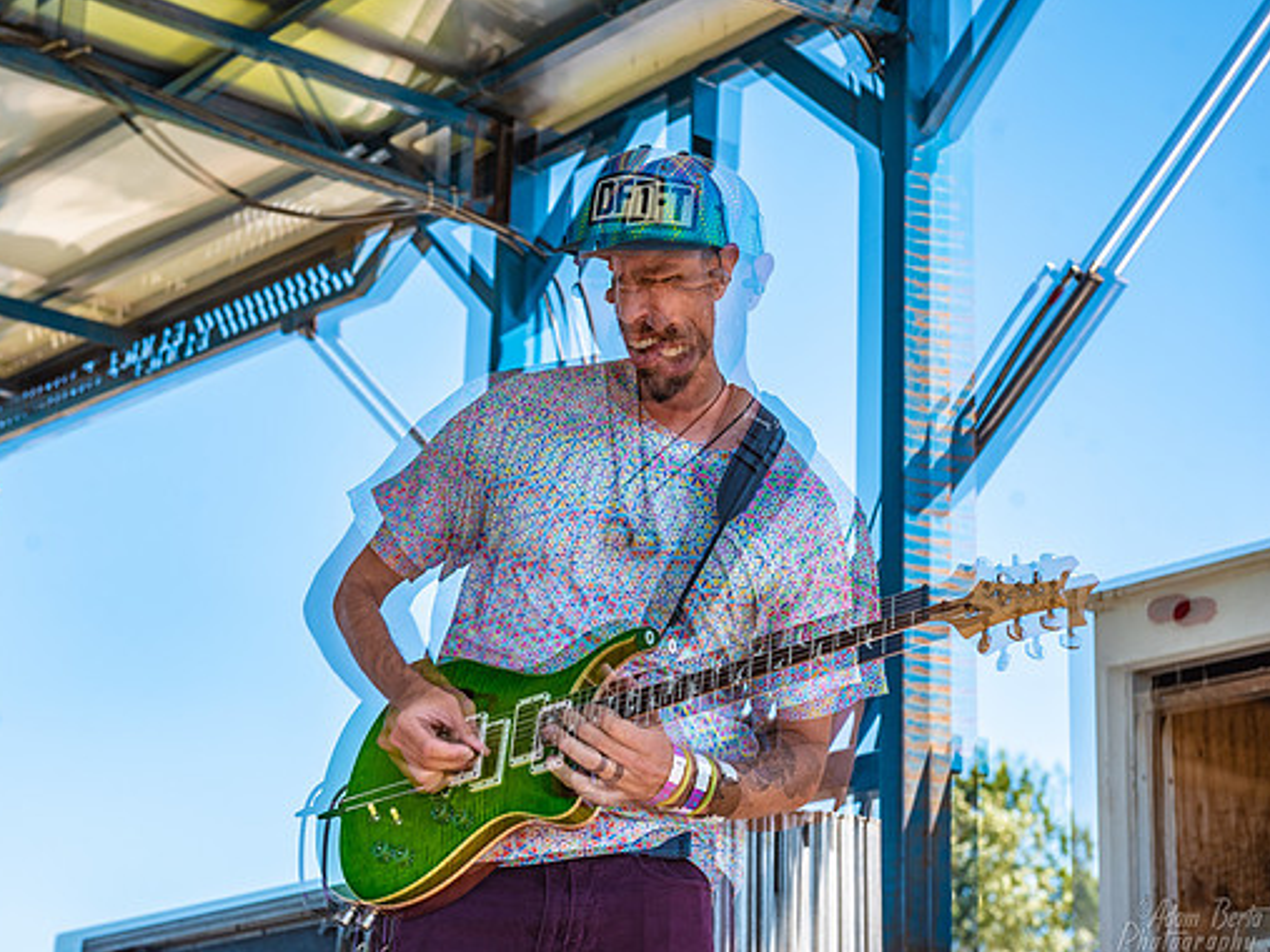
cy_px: 480
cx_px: 569
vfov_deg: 19.1
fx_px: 2824
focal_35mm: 77
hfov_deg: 25.3
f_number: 7.1
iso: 100
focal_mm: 70
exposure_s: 1/400
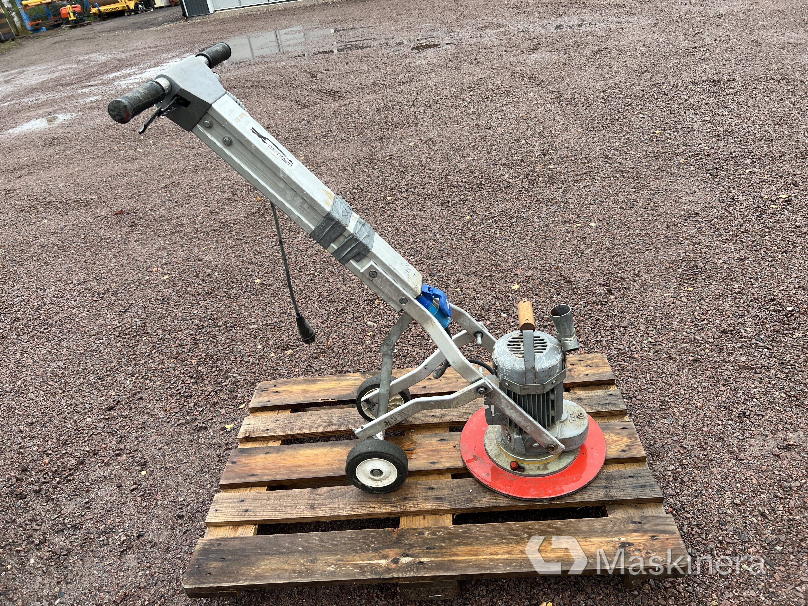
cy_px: 303
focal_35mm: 26
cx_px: 404
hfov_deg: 67.3
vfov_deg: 53.1
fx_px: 607
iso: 50
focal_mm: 5.7
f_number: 1.5
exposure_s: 1/361
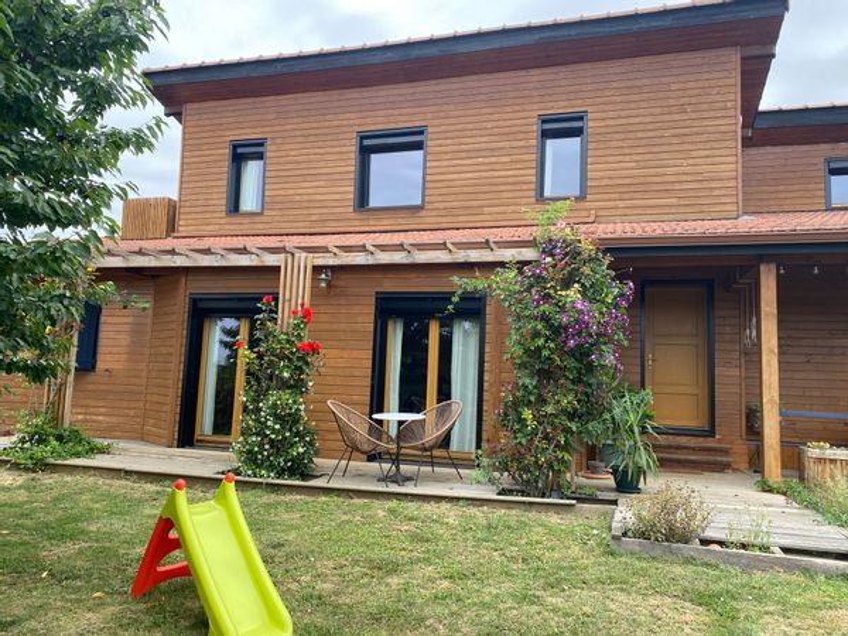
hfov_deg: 67.3
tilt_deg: +5.3
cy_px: 318
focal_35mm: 26
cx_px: 424
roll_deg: -2.0
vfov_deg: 53.1
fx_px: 637
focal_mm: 4.25
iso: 32
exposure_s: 1/397
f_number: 1.8
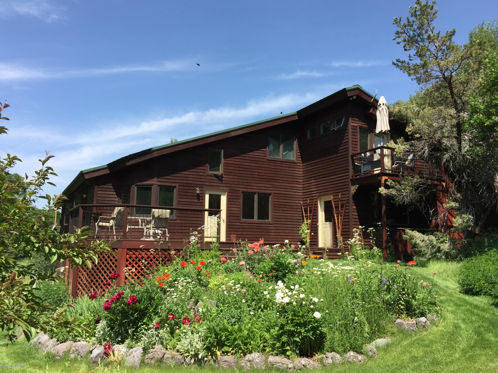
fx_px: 432
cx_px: 244
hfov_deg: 60.0
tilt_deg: +7.5
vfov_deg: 46.8
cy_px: 185
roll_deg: -1.0
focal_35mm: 30
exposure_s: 1/1199
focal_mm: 4.15
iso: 32
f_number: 2.2
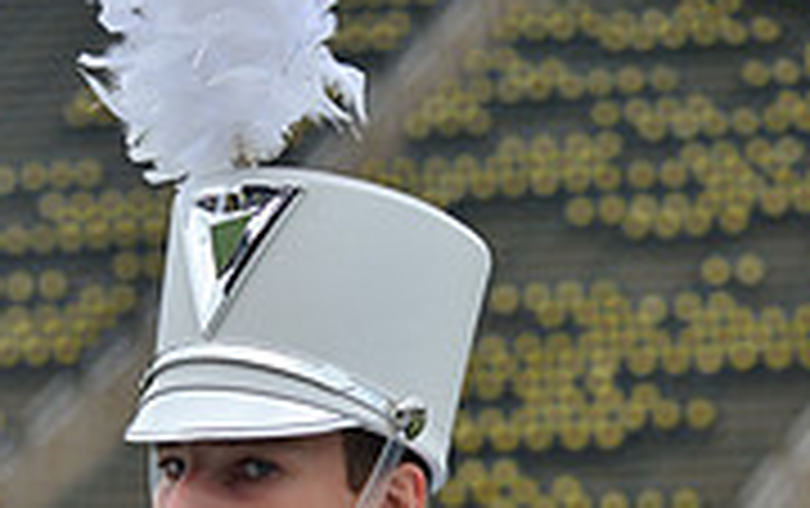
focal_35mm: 267
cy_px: 989
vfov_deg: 4.9
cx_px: 218
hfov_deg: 7.8
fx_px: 5901
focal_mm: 105
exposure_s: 1/1000
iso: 200
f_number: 5.6
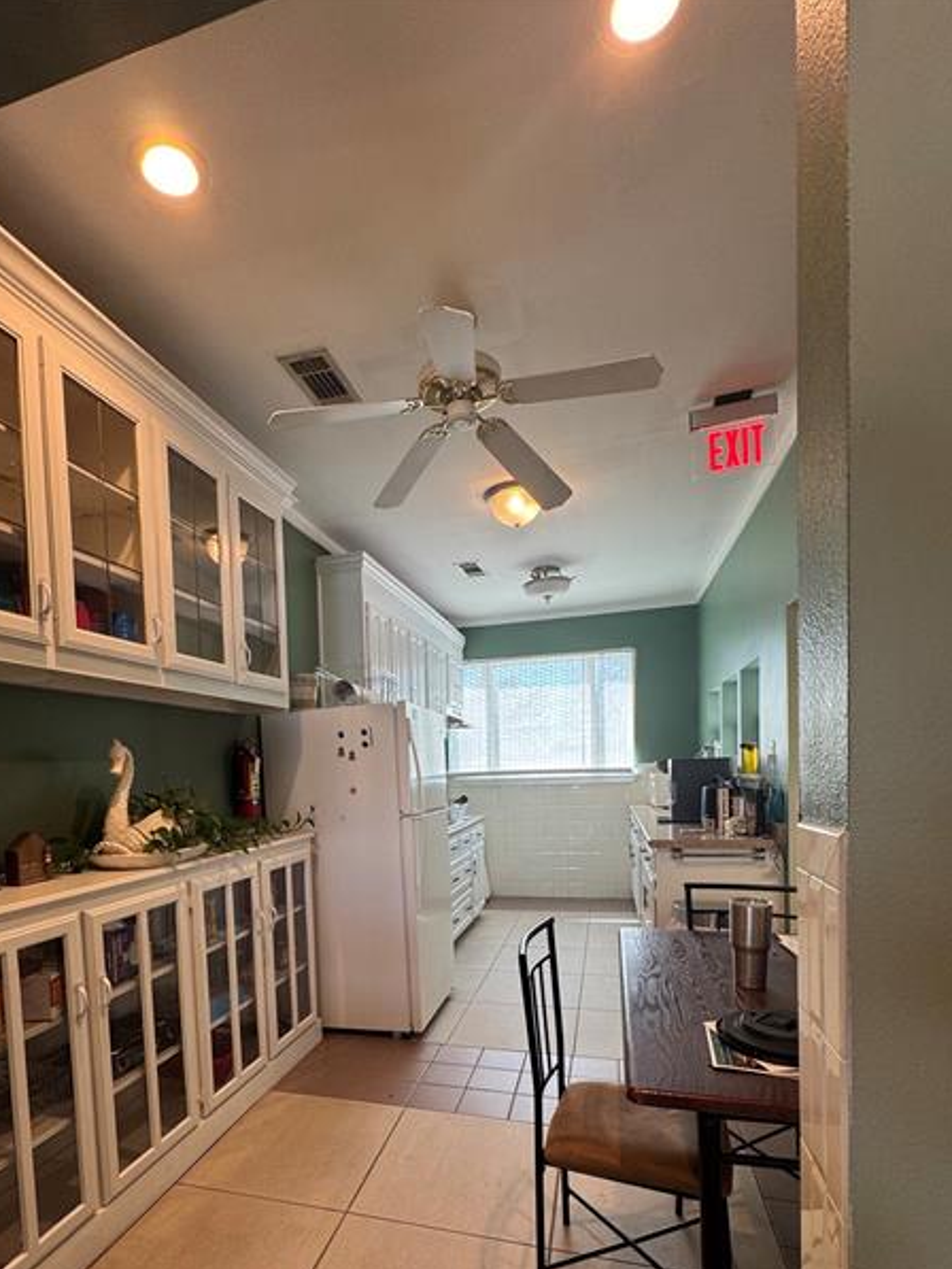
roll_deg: +2.5
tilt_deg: -2.7
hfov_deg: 71.3
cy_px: 806
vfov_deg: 85.7
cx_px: 416
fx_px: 660
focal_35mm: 18
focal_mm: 2.22
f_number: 2.2
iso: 125
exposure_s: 1/120
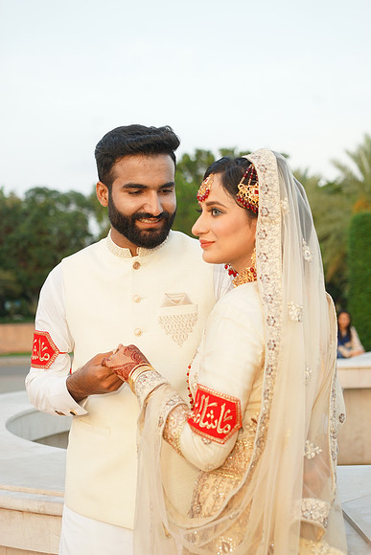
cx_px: 186
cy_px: 278
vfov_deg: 33.9
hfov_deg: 23.0
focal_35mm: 59
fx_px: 911
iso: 400
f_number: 4
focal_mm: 59
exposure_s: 1/200
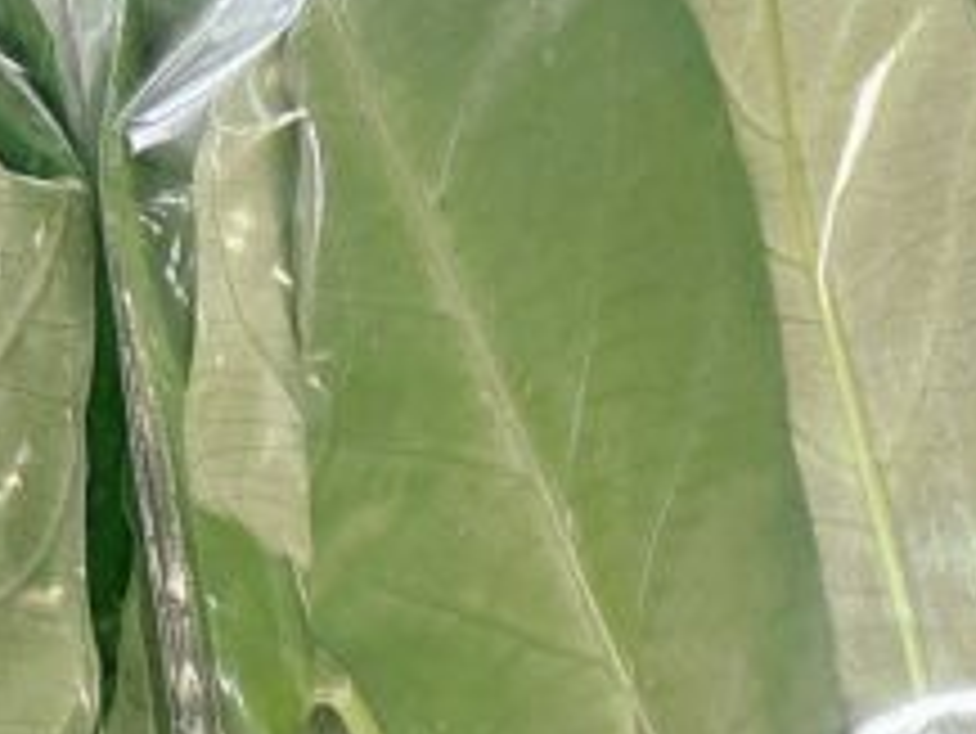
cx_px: 1538
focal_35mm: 115
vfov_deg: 11.8
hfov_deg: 15.5
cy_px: 1364
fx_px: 3244
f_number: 1.6
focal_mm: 5.96
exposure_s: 1/60
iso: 80
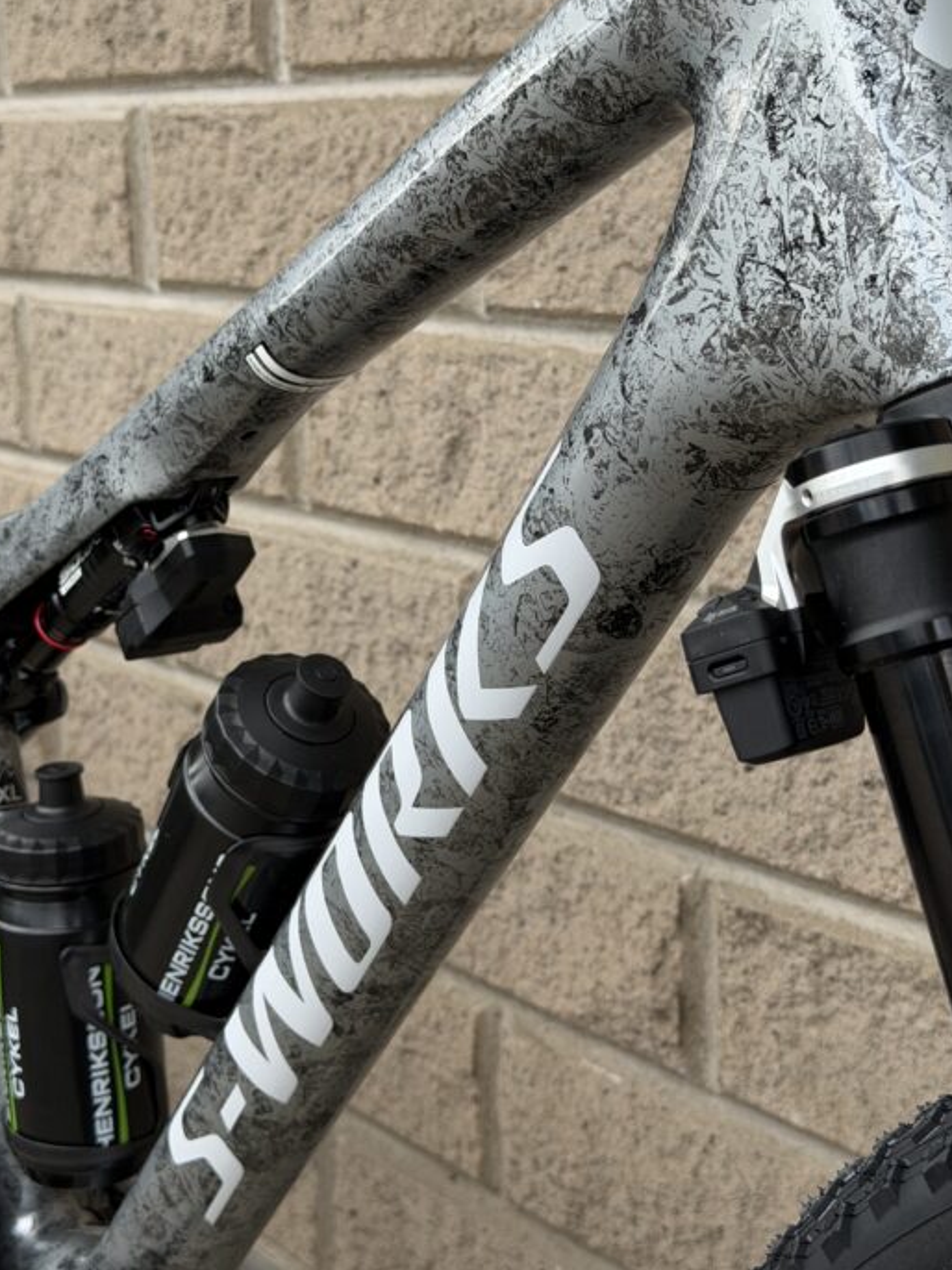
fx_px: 2055
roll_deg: +0.6
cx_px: 506
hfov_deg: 26.1
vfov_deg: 34.3
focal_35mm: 56
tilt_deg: -11.9
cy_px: 563
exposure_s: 1/1678
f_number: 1.78
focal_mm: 6.76
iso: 64
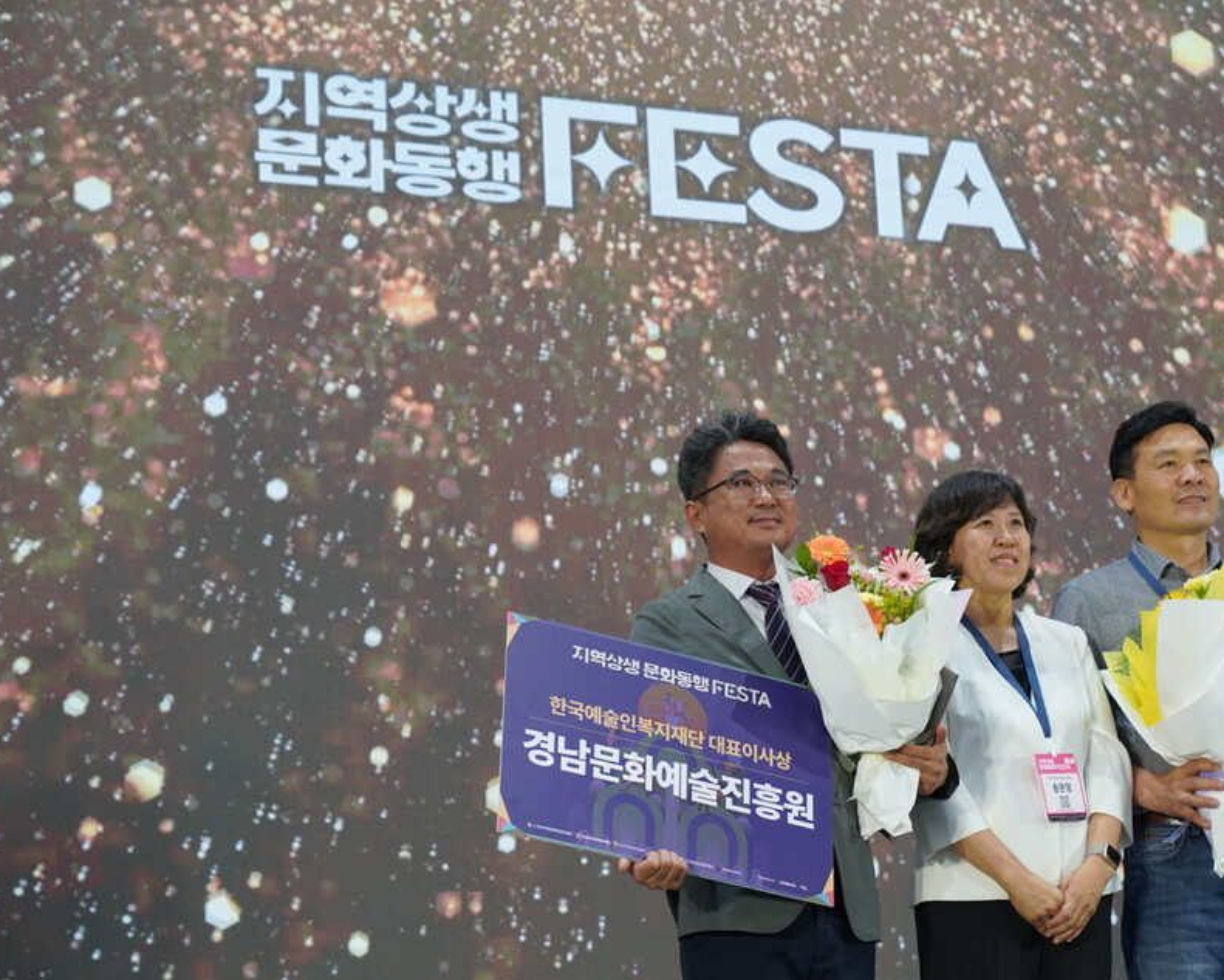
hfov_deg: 24.1
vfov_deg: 19.4
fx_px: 2862
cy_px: 490
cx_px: 715
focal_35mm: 79
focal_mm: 70
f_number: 4
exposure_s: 1/160
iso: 1000
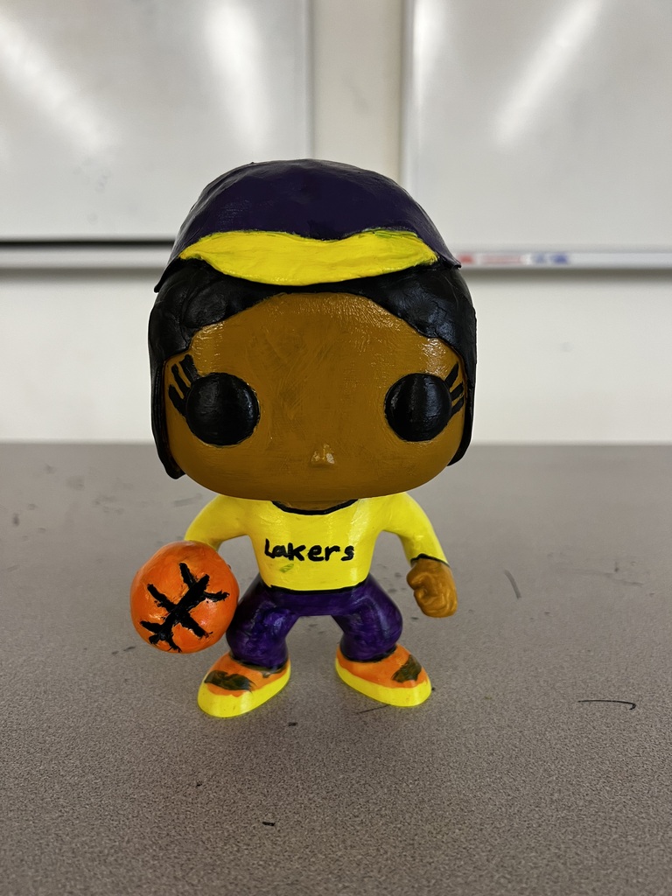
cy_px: 448
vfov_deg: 67.3
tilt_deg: -12.7
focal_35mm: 26
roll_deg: +0.2
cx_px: 336
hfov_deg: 53.1
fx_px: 673
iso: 125
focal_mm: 5.7
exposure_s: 1/60
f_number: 1.5
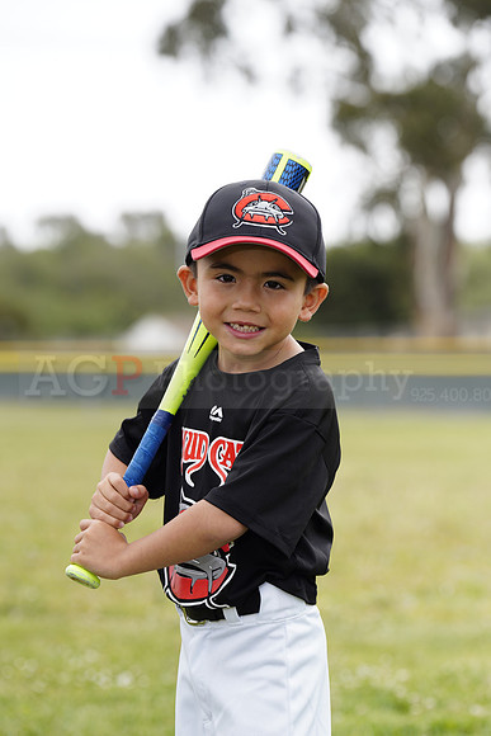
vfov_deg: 12.4
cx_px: 246
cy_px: 368
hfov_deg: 8.3
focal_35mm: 165
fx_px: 3373
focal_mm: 165
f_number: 5.6
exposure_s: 1/250
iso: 100
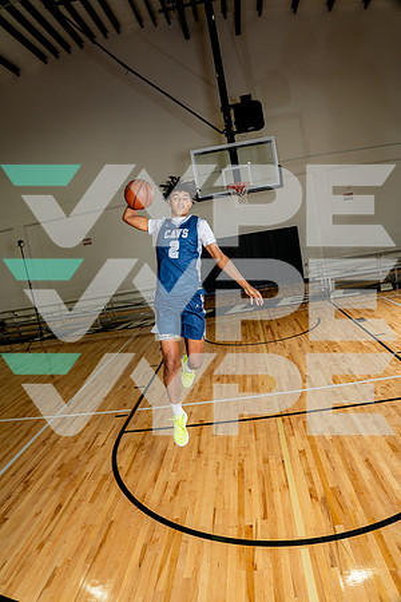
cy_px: 301
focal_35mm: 23
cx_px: 200
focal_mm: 23
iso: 200
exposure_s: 1/250
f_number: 5.6
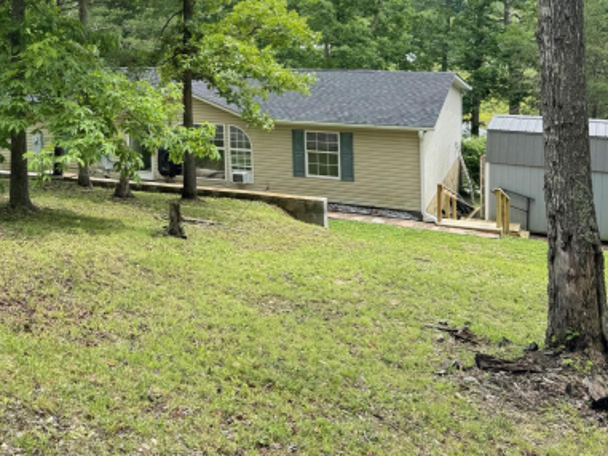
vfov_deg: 33.0
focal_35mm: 42
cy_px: 64
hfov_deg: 44.2
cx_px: 205
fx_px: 738
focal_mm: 6.76
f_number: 1.78
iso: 80
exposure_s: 1/900
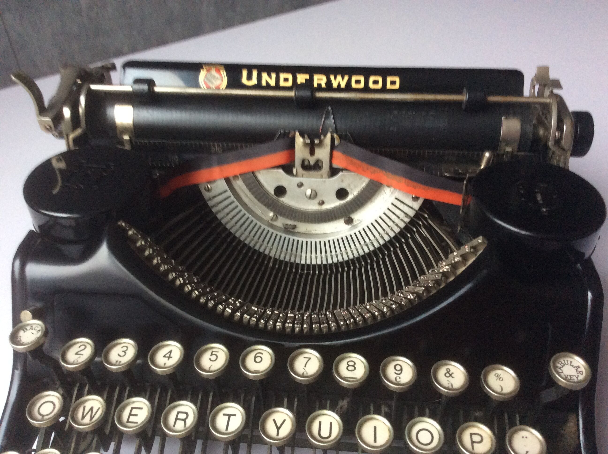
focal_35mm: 32
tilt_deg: -40.5
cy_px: 227
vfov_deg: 44.1
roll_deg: +1.7
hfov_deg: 56.9
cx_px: 304
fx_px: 561
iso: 160
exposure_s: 1/25
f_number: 2.4
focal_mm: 3.3
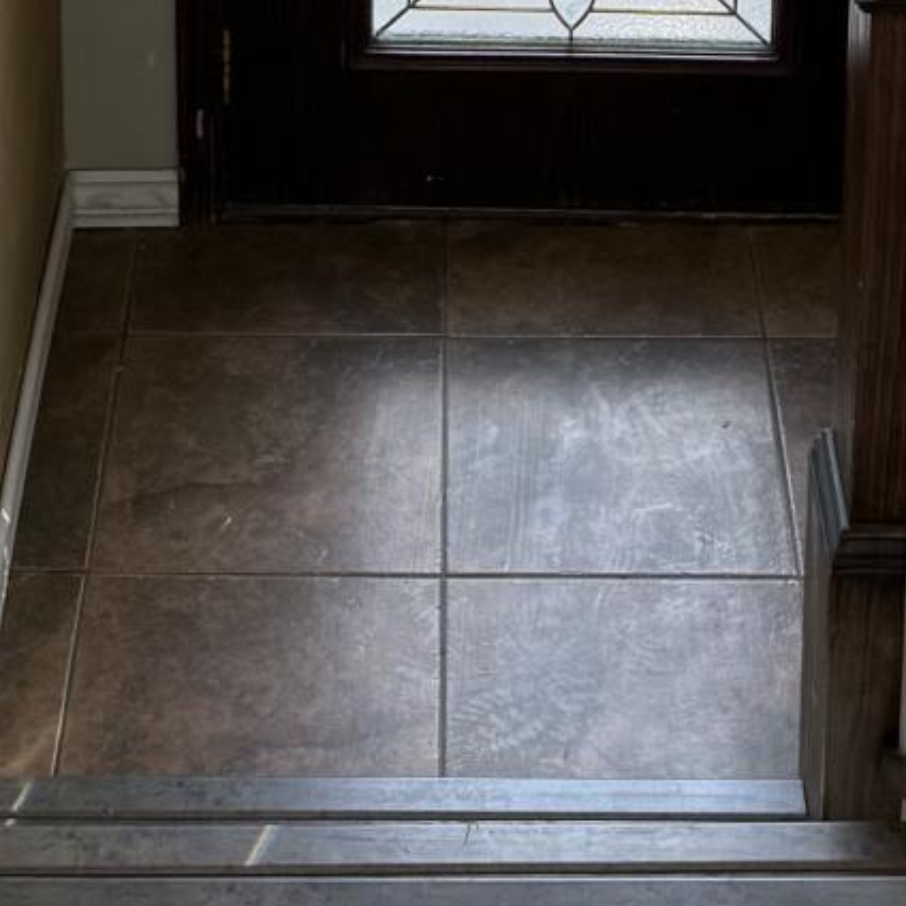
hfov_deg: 17.4
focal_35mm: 100
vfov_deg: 14.4
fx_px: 2961
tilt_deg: -13.9
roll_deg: -0.7
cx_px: 423
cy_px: -910
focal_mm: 6.76
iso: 100
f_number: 1.78
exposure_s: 1/363
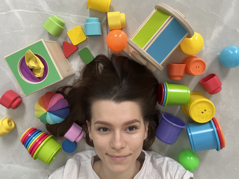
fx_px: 207
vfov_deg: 46.8
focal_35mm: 30
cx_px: 120
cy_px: 90
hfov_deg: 60.0
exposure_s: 1/60
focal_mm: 2.71
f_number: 2.2
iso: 100
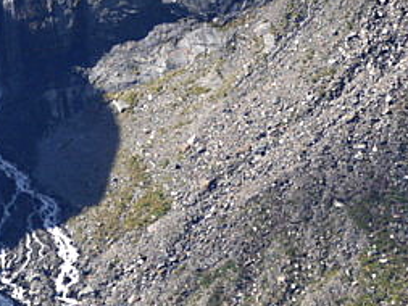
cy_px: -68
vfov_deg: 1.0
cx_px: -48
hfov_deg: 1.3
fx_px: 17582
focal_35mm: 1491
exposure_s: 1/500
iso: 100
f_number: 5.5
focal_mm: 184
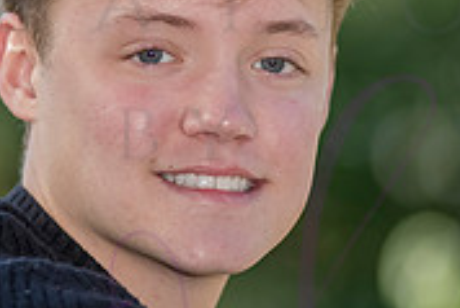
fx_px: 6471
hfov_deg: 4.1
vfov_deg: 2.7
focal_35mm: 506
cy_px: 128
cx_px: 225
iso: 800
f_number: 3.2
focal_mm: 155
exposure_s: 1/500
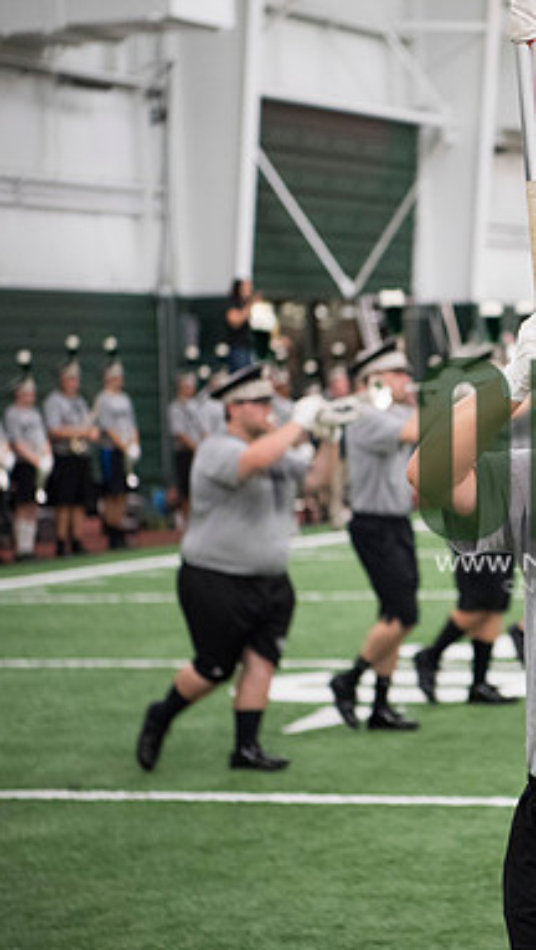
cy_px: 475
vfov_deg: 19.3
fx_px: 2799
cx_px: 605
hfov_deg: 10.8
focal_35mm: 111
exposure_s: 1/200
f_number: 3.2
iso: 3200
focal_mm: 70
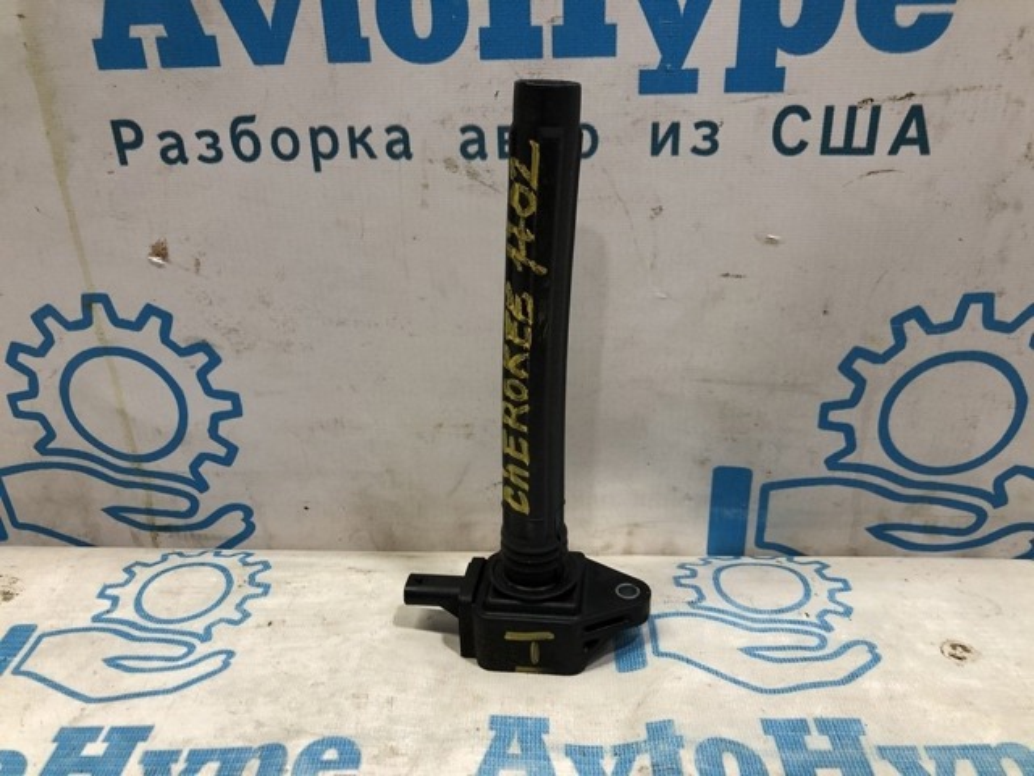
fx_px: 836
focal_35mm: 28
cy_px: 388
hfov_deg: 63.4
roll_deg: +1.8
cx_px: 517
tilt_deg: -27.3
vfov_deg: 49.7
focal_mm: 4
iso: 32
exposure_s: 1/33
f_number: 1.8
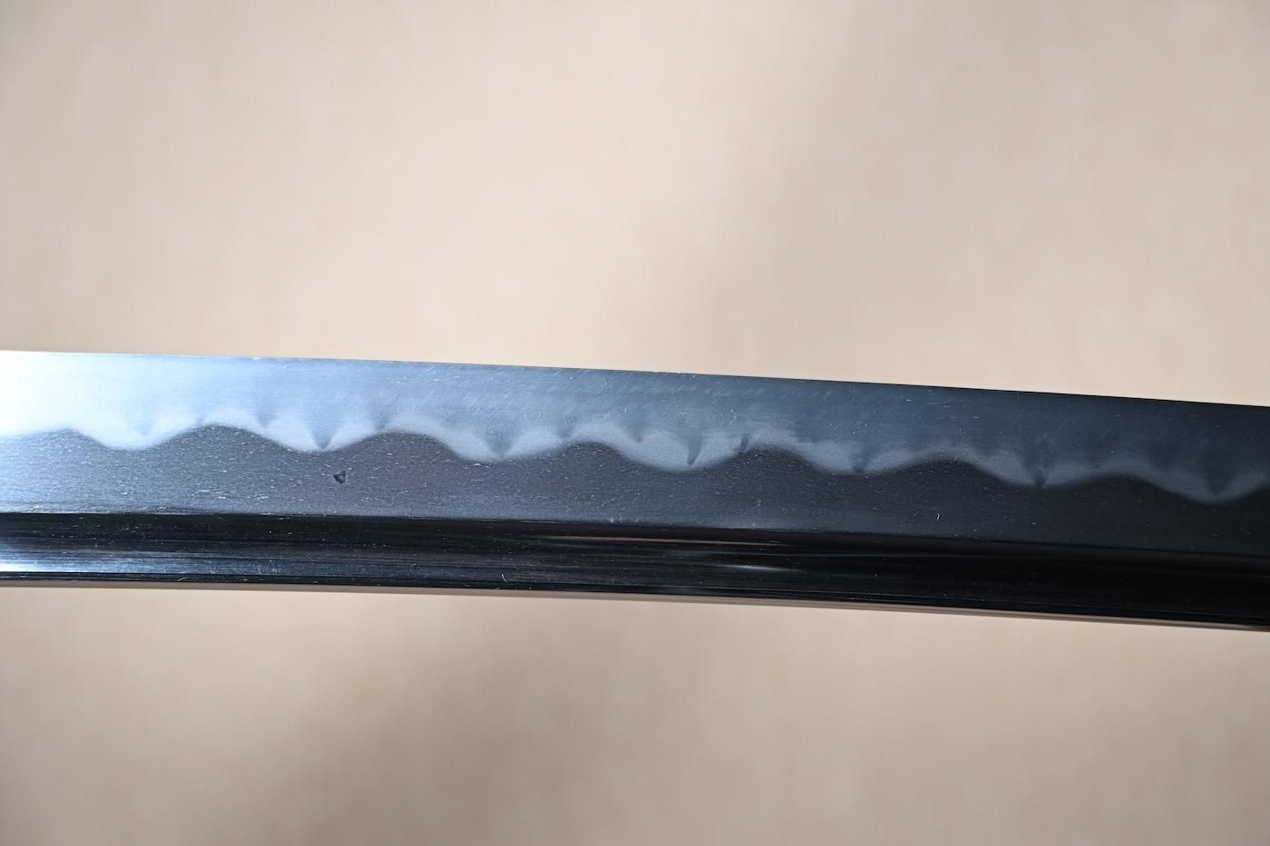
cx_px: 635
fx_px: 2751
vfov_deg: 17.5
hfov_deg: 26.0
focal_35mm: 78
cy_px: 423
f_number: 4.8
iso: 100
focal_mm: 52
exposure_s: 1
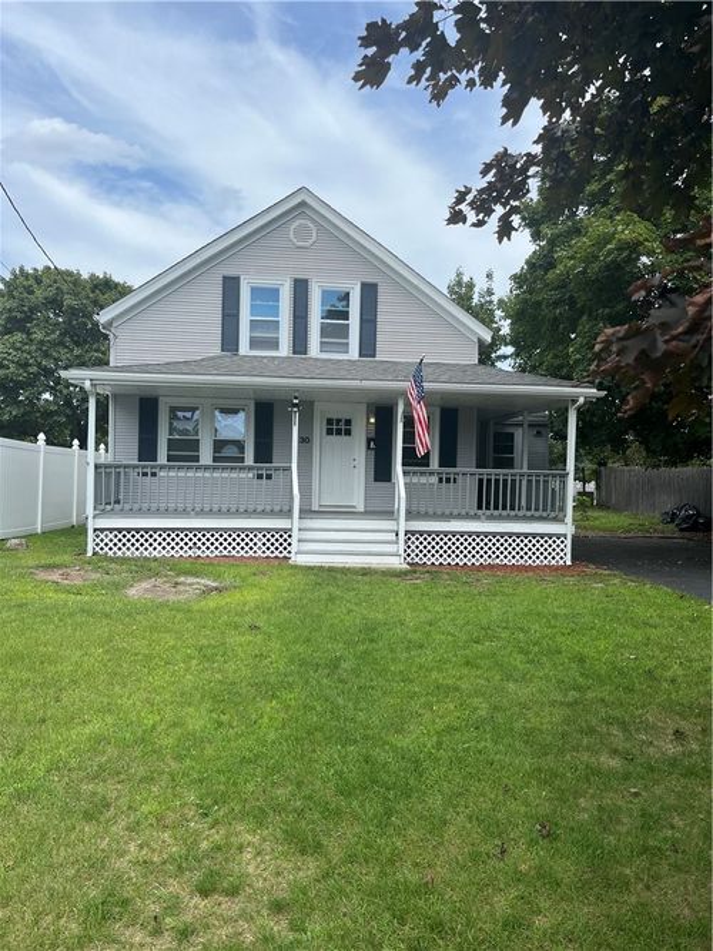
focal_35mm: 26
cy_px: 476
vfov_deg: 67.3
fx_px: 714
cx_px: 356
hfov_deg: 53.0
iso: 50
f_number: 1.6
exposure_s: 1/2571
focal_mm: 5.1
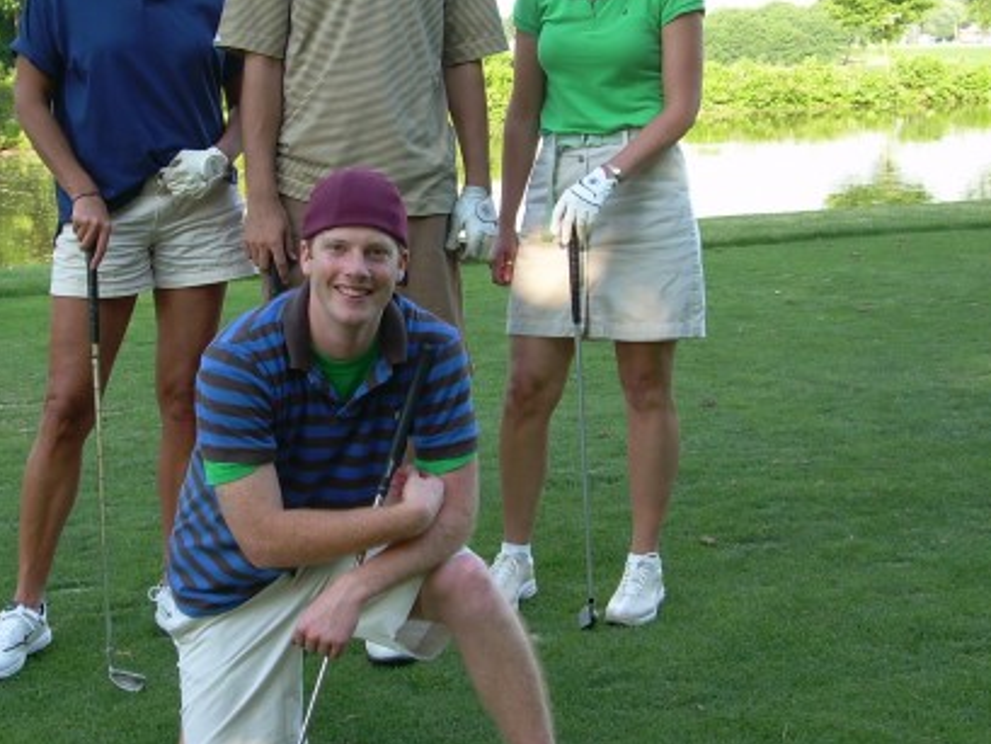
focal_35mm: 83
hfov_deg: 23.4
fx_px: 2377
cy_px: 264
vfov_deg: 17.8
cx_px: 330
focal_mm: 8.9
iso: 50
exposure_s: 1/115
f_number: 3.2
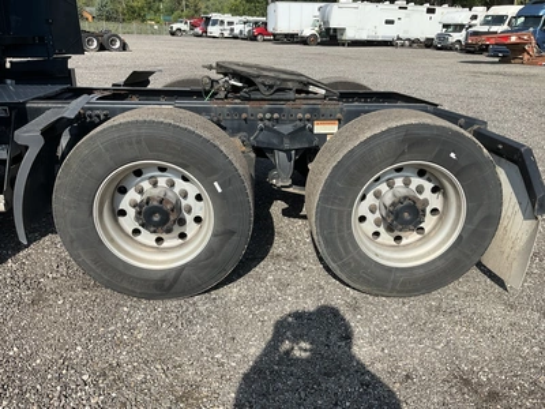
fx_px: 457
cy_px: 204
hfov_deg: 61.7
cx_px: 272
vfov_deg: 48.2
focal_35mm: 29
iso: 25
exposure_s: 1/1451
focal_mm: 3
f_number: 1.8
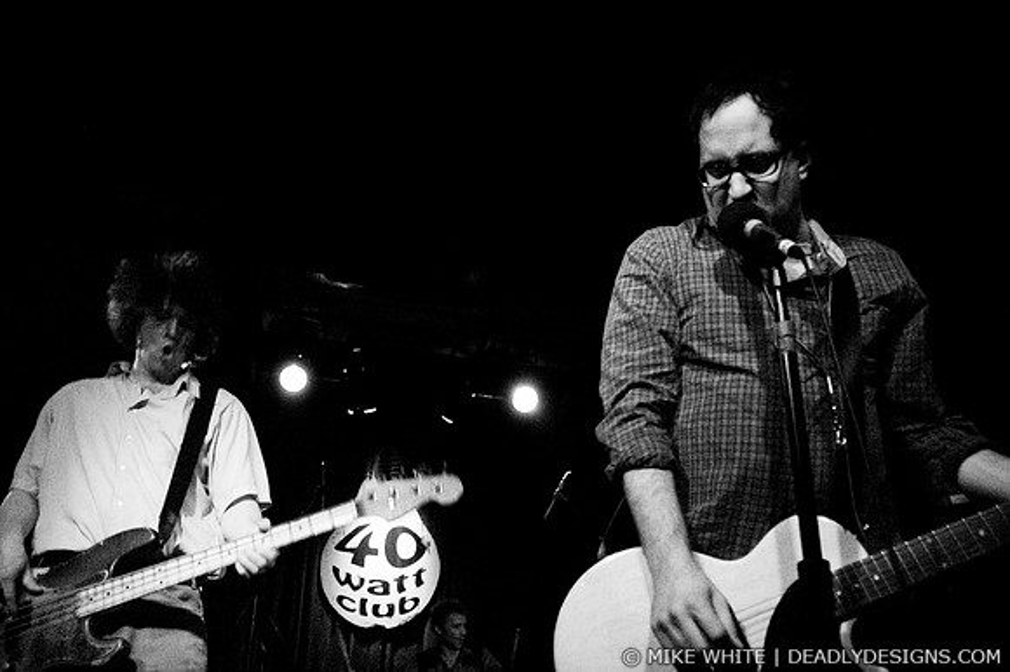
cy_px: 336
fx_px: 841
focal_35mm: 30
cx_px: 505
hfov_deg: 62.0
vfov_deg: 43.6
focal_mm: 20
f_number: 2.8
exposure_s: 1/80
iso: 1600
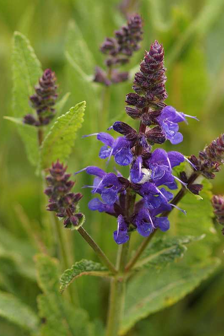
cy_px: 168
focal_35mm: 226
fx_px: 2108
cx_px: 153
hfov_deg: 6.1
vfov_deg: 9.1
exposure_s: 1/160
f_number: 2.8
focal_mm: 100
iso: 100
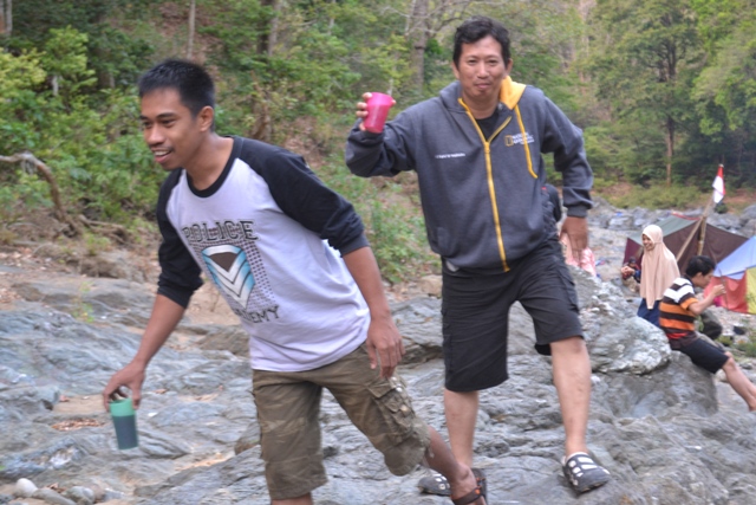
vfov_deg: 25.8
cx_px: 378
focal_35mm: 52
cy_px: 252
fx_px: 1103
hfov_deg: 37.8
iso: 400
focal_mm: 35
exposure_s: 1/20
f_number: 5
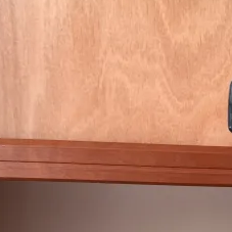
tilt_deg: -15.7
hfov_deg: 21.0
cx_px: 206
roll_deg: -2.3
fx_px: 614
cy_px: 346
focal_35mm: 81
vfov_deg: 18.9
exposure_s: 1/42
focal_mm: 4.25
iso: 400
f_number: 1.8
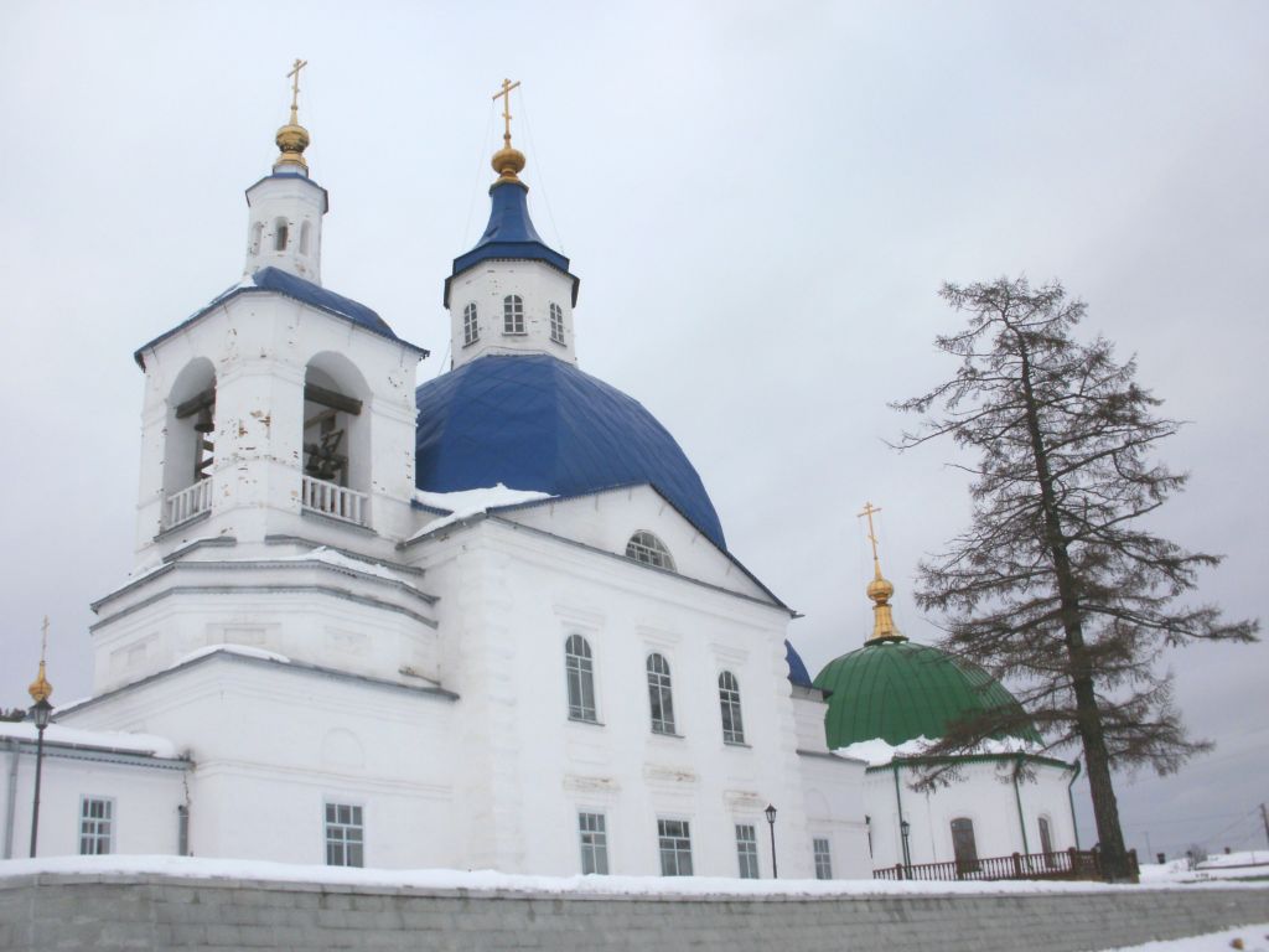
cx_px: 634
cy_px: 476
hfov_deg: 51.4
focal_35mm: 36
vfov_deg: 39.7
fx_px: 1320
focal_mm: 6.3
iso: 100
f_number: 5.6
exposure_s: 1/200
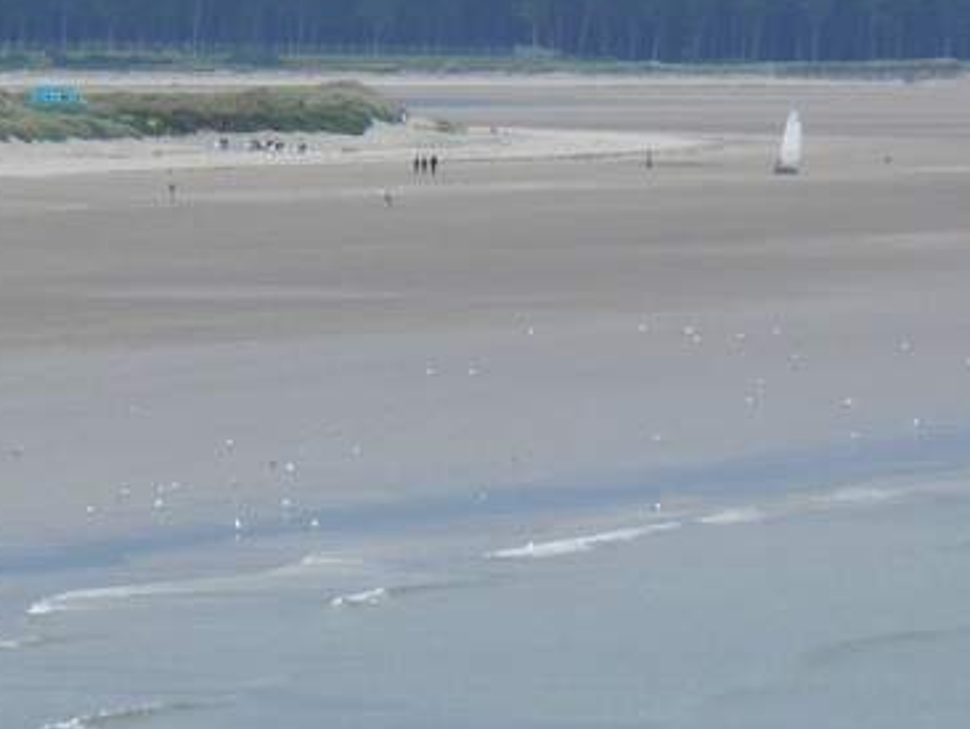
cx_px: 363
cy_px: 398
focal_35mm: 802
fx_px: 22488
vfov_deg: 1.9
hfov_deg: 2.5
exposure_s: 1/125
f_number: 5.4
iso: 50
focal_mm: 51.5
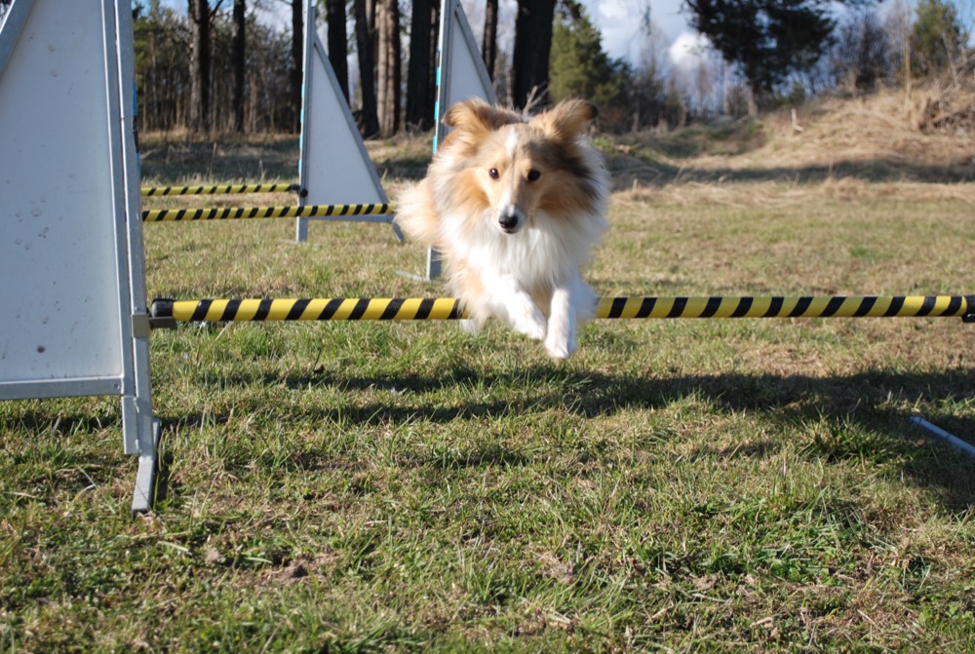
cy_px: 327
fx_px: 1547
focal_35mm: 57
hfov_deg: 35.0
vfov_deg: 23.9
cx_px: 488
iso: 160
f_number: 5.3
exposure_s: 1/500
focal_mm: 38
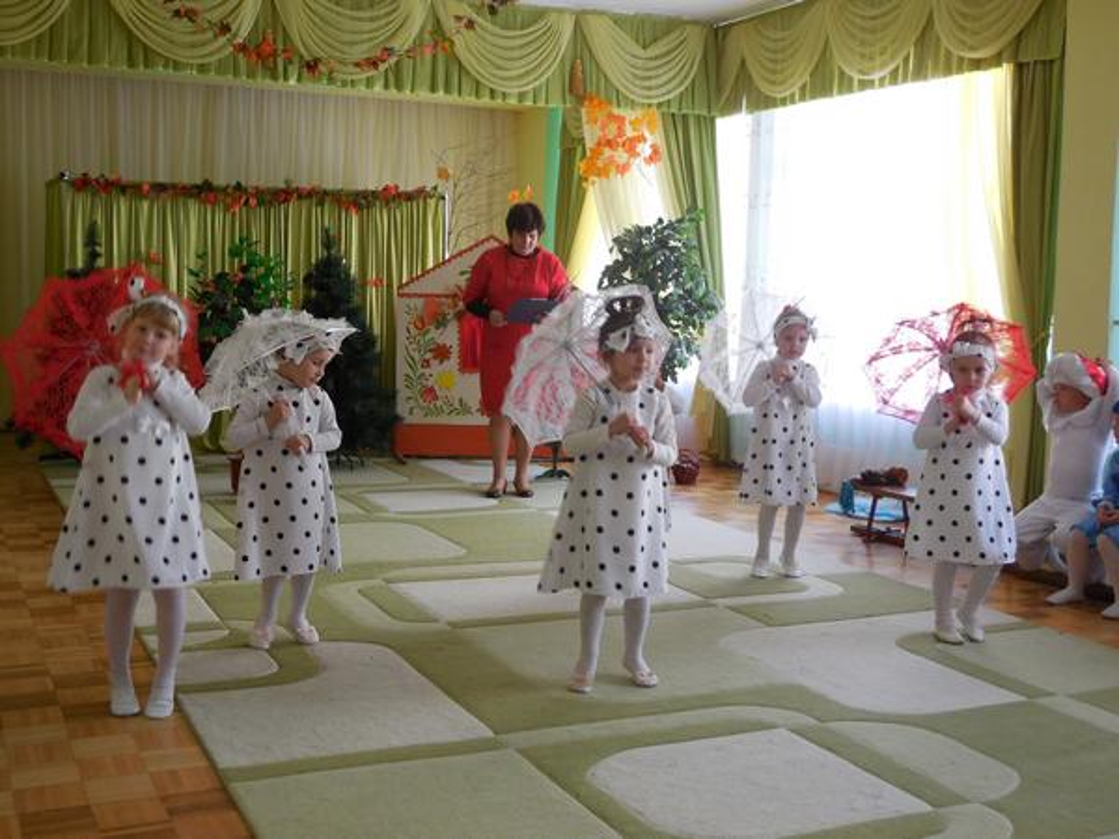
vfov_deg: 31.5
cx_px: 560
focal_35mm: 46
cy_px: 420
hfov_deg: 41.2
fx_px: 1487
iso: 220
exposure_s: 1/30
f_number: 3.8
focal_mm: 8.2
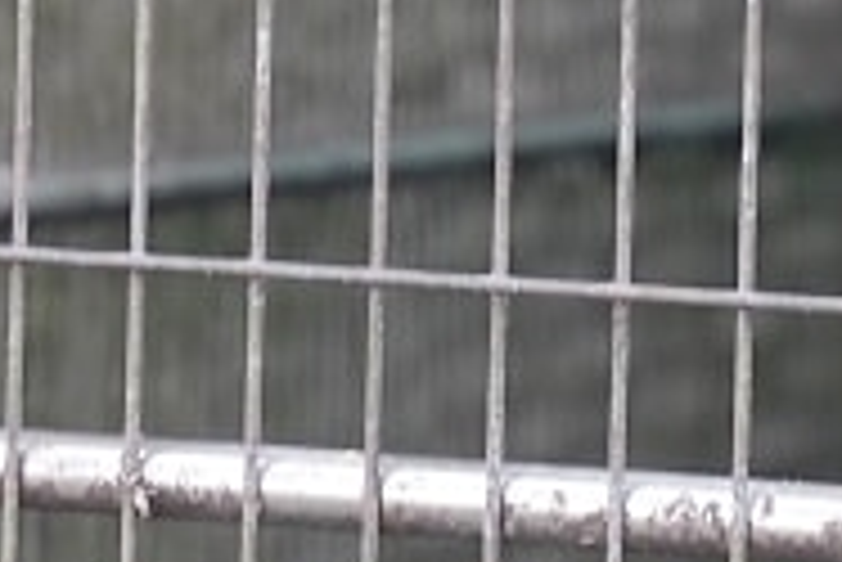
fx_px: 11235
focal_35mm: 480
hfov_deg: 4.3
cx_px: -20
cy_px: -306
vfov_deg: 2.9
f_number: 4
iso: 640
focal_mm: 75
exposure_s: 1/160
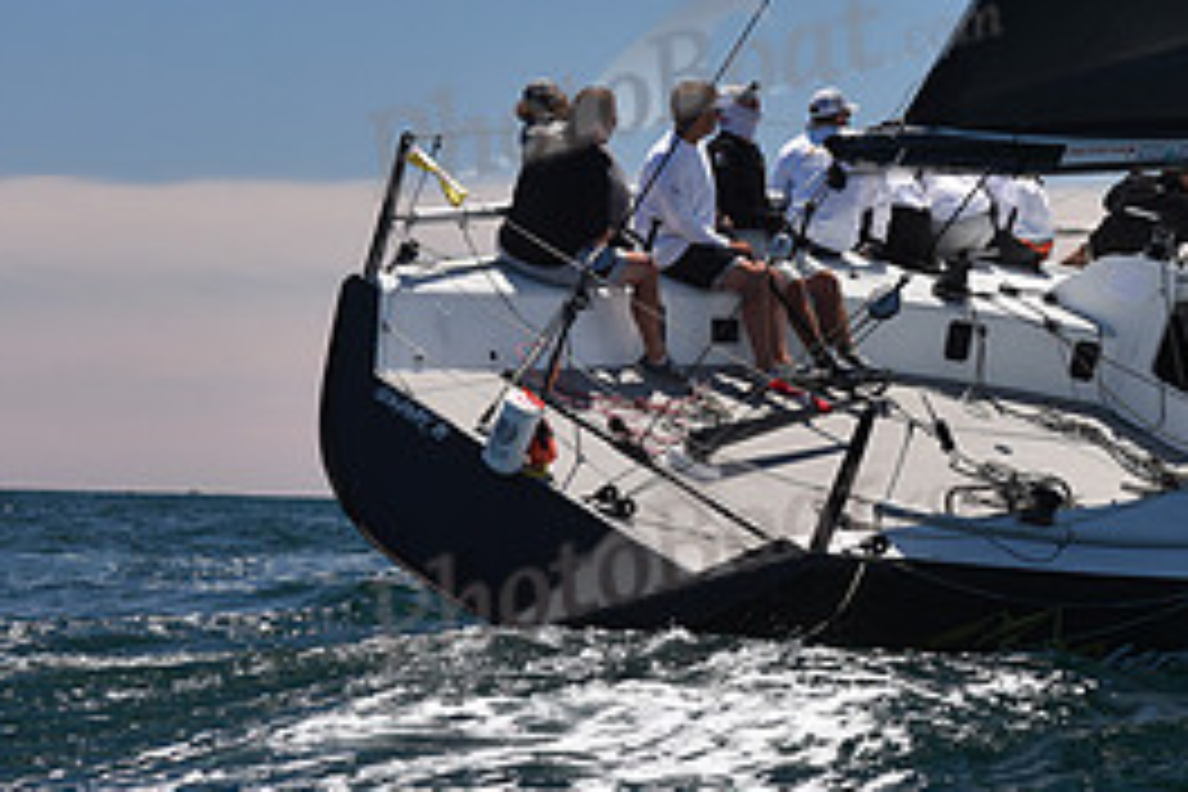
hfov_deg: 13.1
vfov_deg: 8.9
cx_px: 1238
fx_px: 5082
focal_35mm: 154
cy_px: 254
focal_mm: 70
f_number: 6.3
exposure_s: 1/800
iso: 250
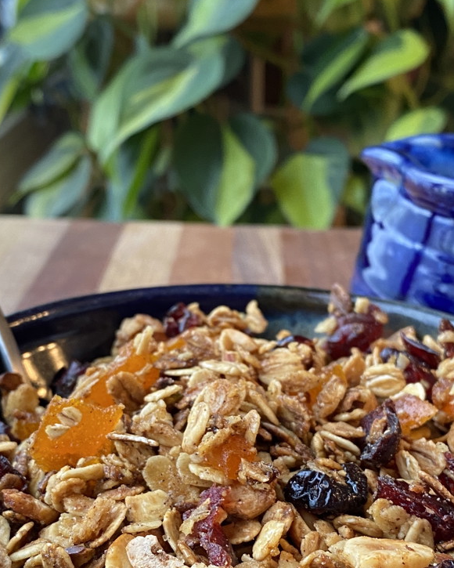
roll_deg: -1.4
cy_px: 358
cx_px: 237
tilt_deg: -23.8
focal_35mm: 56
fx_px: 941
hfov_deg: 27.1
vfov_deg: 33.4
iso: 200
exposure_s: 1/60
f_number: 1.8
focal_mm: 4.25
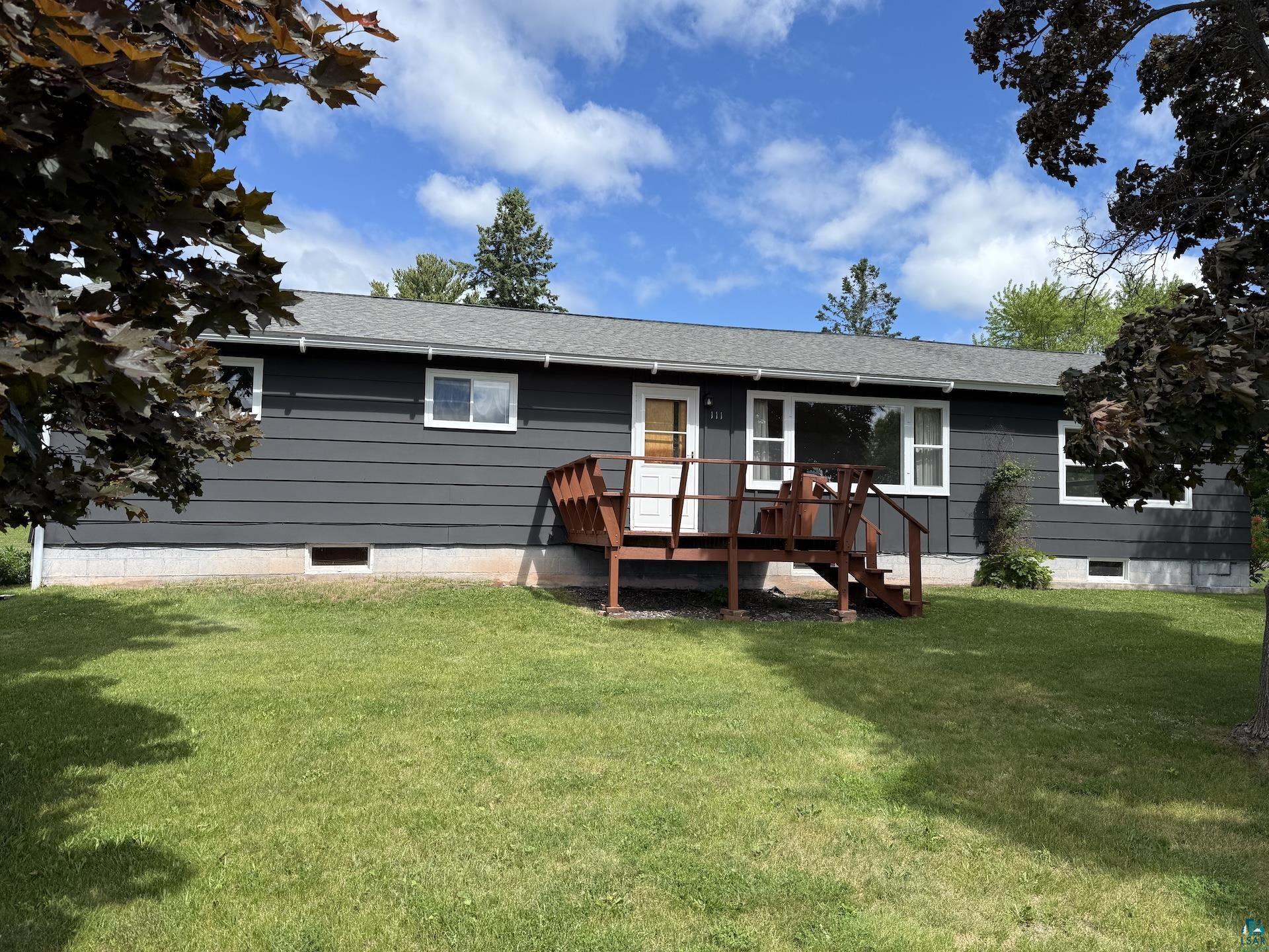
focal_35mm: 24
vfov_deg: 56.8
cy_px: 476
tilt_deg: +4.1
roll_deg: -0.9
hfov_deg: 71.6
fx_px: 880
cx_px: 634
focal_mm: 6.76
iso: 80
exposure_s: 1/3279
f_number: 1.78
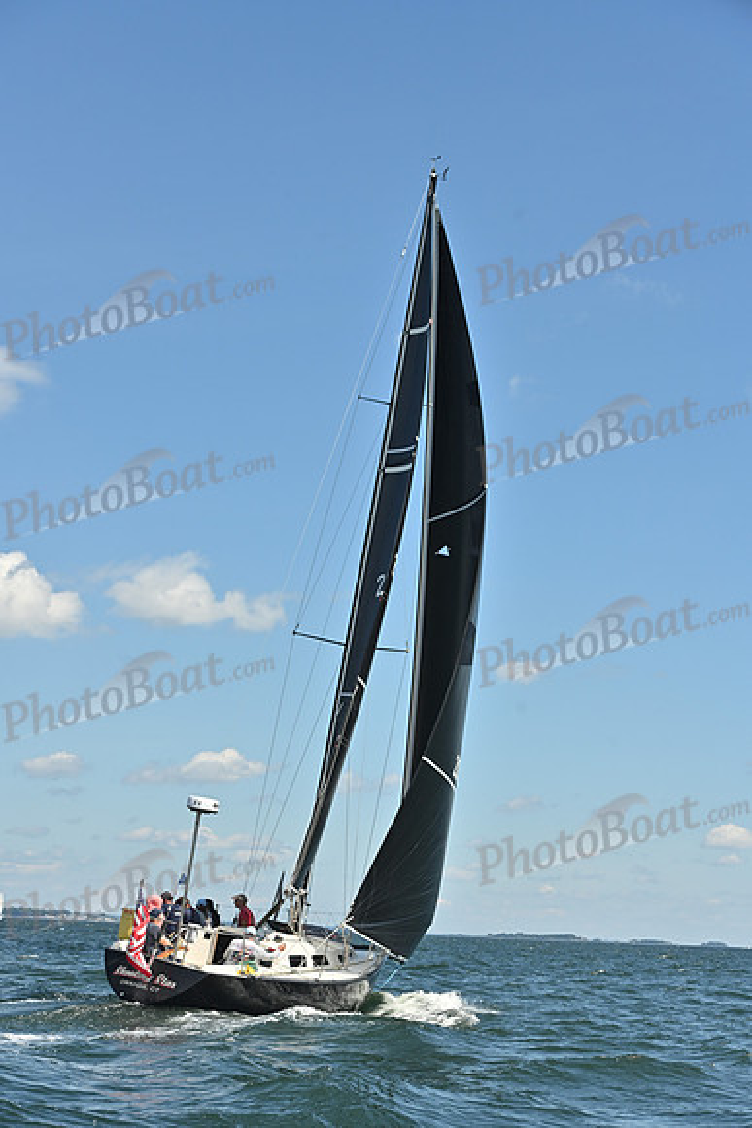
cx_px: 376
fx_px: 2192
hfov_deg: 19.5
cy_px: 564
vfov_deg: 28.8
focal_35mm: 70
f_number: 8
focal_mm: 70
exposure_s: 1/1250
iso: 250
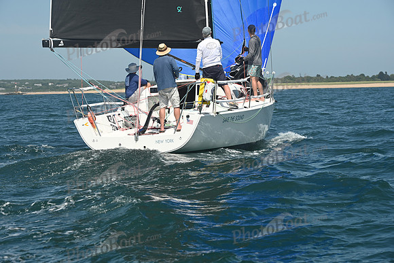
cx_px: 197
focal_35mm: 110
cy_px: 132
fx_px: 1204
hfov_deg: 18.6
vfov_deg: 12.5
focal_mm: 110
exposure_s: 1/1000
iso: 320
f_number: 10
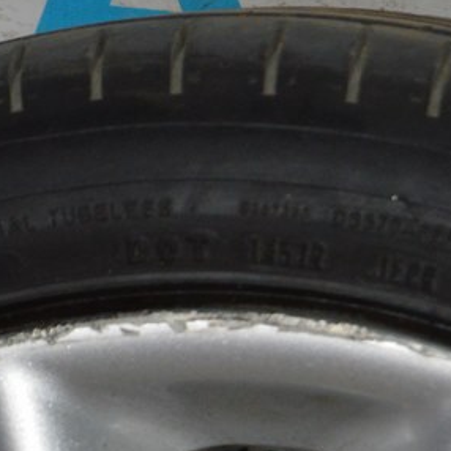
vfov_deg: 7.0
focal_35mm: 251
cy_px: 441
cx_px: 159
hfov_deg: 7.0
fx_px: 3693
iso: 1400
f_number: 5.6
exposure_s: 1/60
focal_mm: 55
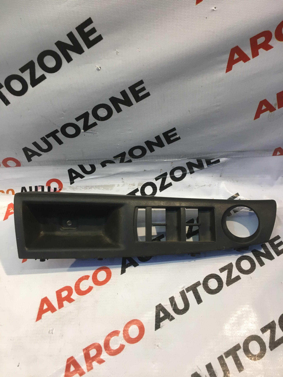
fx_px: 316
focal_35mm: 29
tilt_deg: -51.0
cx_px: 142
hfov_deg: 48.2
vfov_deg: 61.7
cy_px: 188
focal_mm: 4.15
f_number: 2.2
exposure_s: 1/33
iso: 32
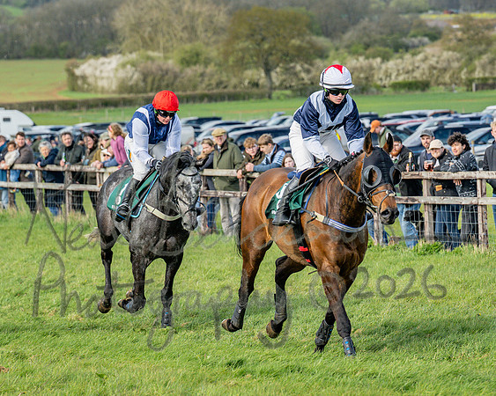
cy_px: 214
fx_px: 3627
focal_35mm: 247
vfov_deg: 6.3
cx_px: 411
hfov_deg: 7.8
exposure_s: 1/1600
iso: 400
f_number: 4.5
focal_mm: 125
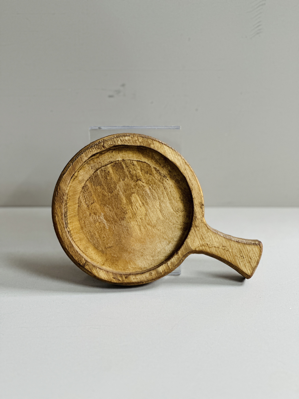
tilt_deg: -25.1
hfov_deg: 19.1
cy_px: 200
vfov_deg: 25.3
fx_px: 887
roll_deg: +0.1
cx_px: 150
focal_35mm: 77
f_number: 2.8
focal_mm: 9
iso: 160
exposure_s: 1/50
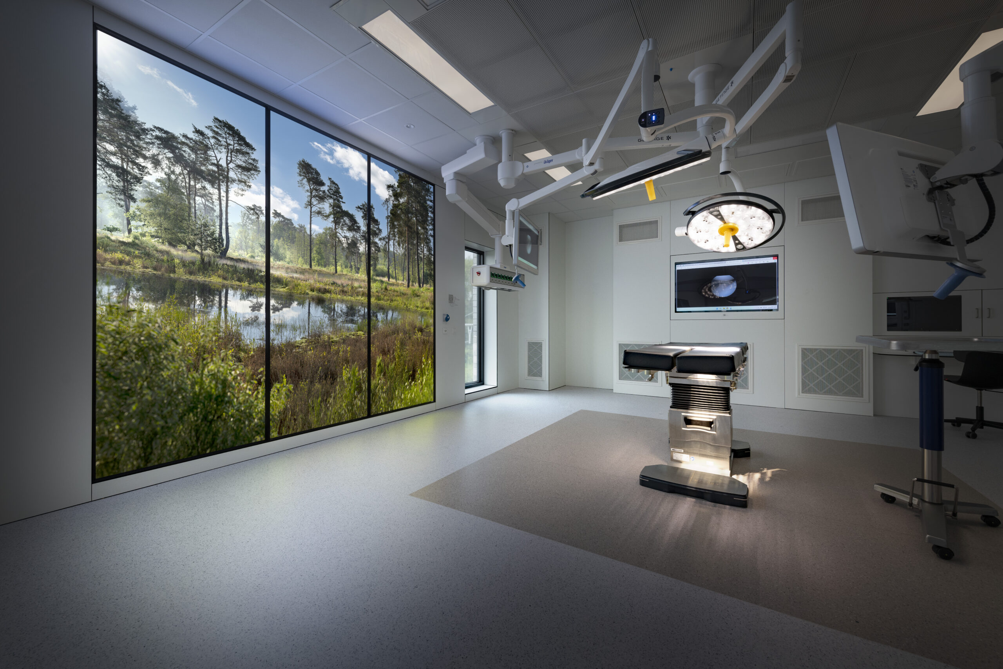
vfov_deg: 81.2
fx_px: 390
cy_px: 334
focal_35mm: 14
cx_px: 502
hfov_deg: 104.3
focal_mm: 14
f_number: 6.3
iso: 250
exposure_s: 1/50
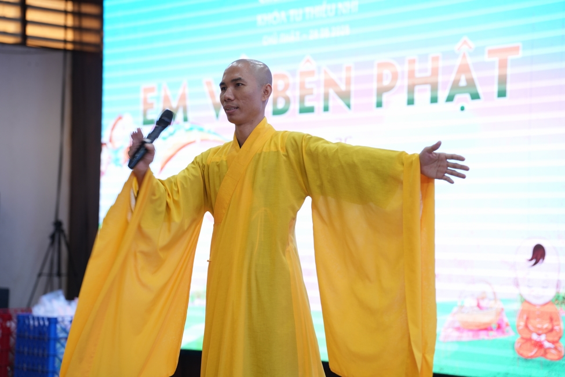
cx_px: 282
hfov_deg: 25.7
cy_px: 188
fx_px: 1240
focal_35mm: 79
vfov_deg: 17.3
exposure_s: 1/100
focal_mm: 79
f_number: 2.8
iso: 640
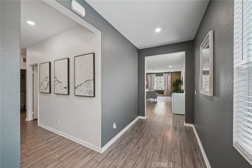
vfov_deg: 85.4
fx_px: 91
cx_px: 126
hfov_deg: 108.3
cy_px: 84
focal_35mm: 13
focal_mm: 13
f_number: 9
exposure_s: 1/10
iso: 400
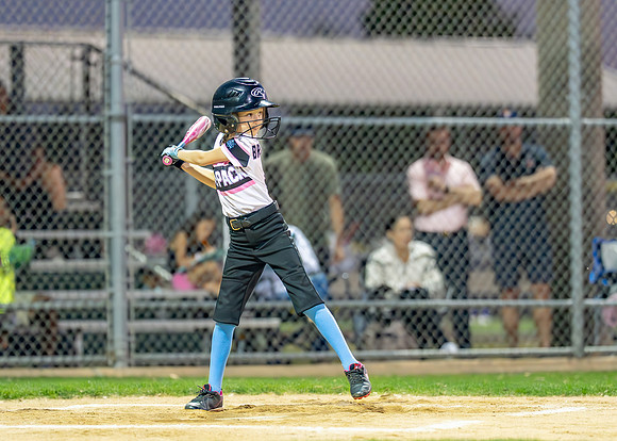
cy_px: 228
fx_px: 5236
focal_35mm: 299
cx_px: 274
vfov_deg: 4.8
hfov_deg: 6.7
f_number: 1.8
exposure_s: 1/1250
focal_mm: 135
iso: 6400
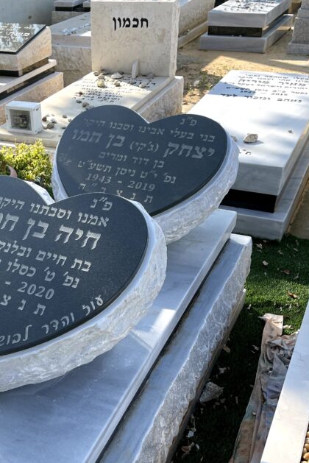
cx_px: 59
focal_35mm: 44
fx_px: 566
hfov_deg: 29.8
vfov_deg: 44.0
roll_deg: +3.4
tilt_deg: -35.1
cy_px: 299
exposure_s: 1/1439
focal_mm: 5.1
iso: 32
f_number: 1.6
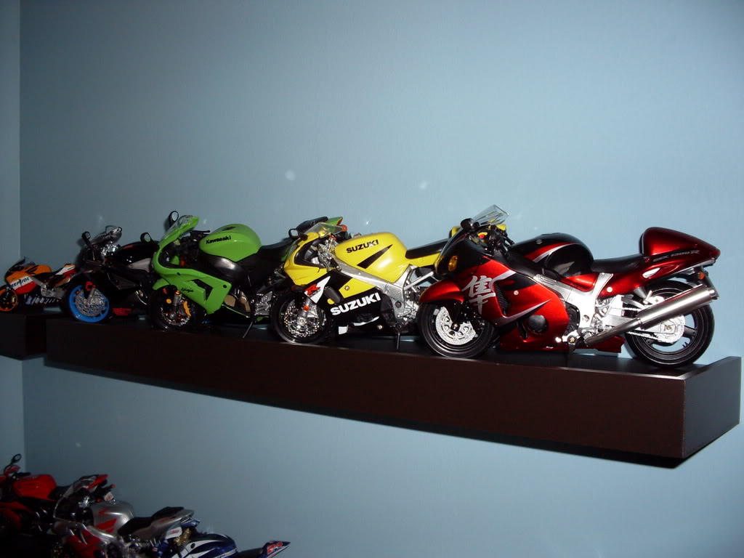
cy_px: 279
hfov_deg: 49.0
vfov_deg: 37.7
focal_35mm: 38
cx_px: 372
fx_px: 817
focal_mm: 6.3
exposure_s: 1/45
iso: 100
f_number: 2.8
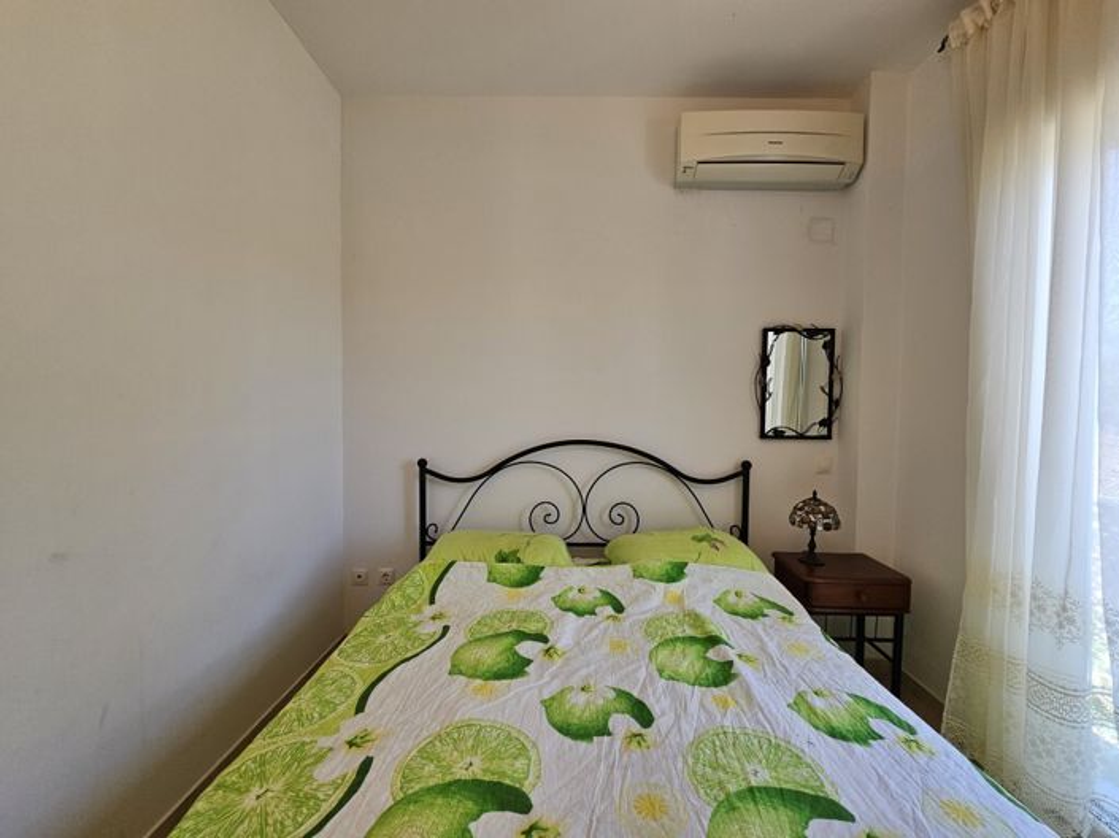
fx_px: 420
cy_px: 419
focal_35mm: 13
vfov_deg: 89.9
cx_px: 560
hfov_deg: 106.2
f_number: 2.2
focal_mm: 2.2
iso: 80
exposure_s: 1/100
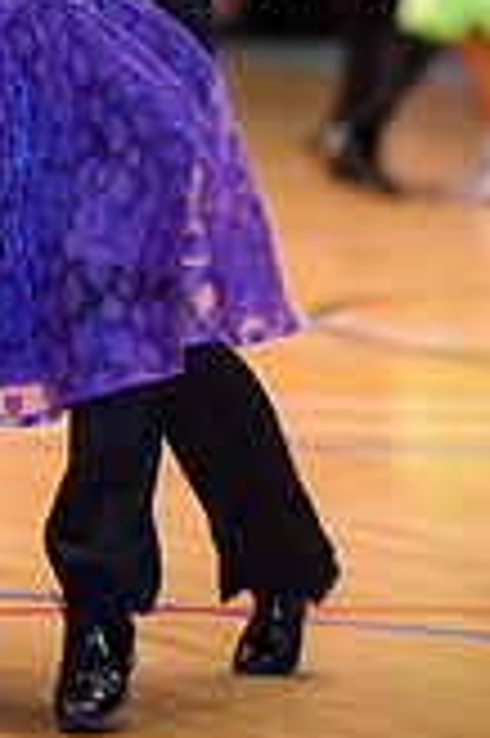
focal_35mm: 438
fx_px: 8961
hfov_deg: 3.1
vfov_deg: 4.7
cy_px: -126
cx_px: 56
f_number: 2.8
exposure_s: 1/160
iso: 1000
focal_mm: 160
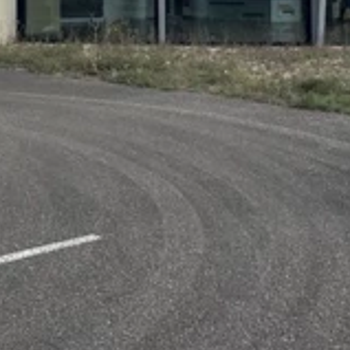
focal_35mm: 84
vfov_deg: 19.7
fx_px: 961
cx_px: 30
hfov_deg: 20.2
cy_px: -46
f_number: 1.78
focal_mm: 6.86
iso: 80
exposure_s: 1/4348
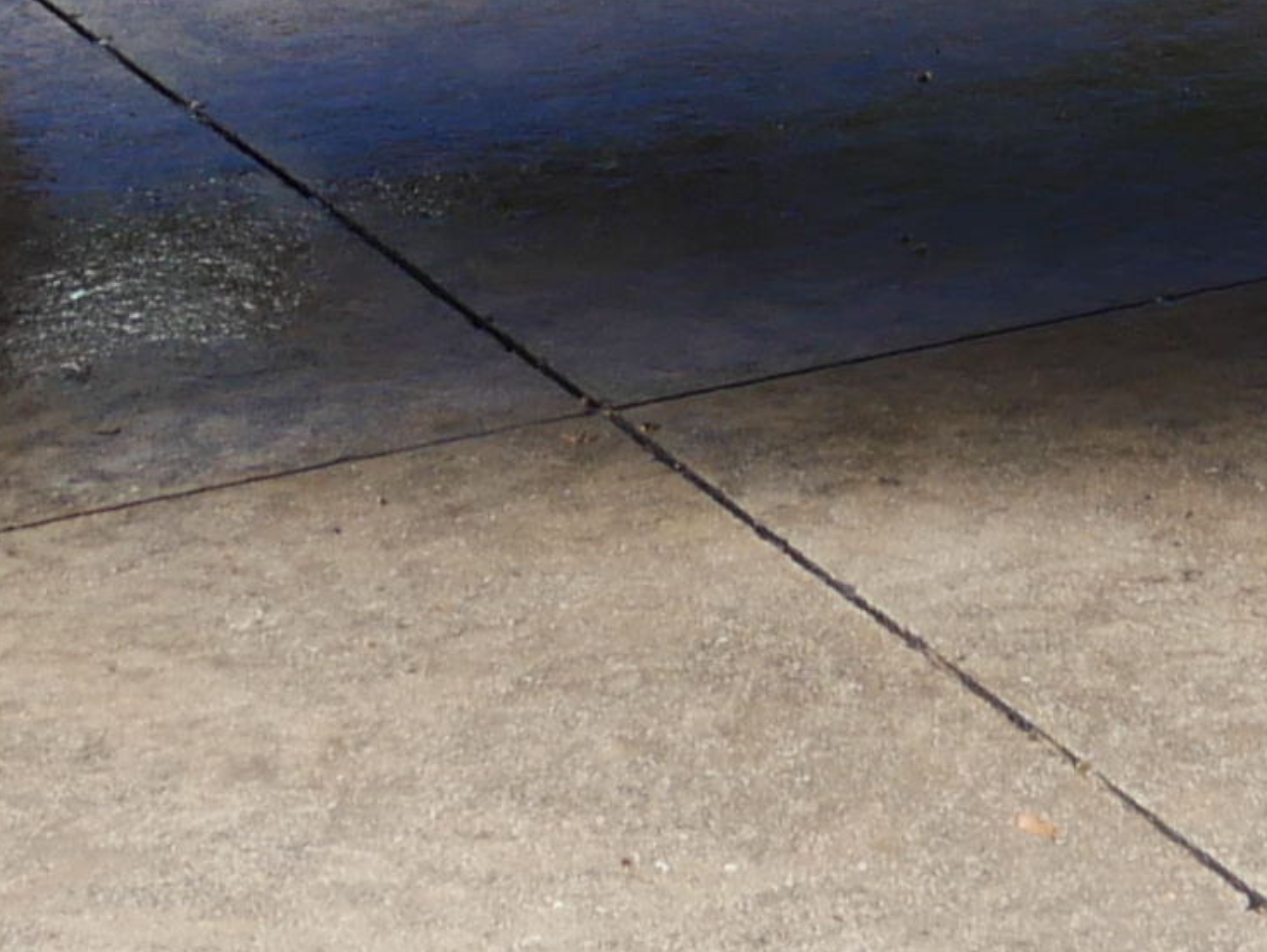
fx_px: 7324
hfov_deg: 9.8
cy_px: -1092
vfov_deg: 7.1
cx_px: 1453
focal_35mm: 200
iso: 200
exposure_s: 1/125
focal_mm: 16
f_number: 4
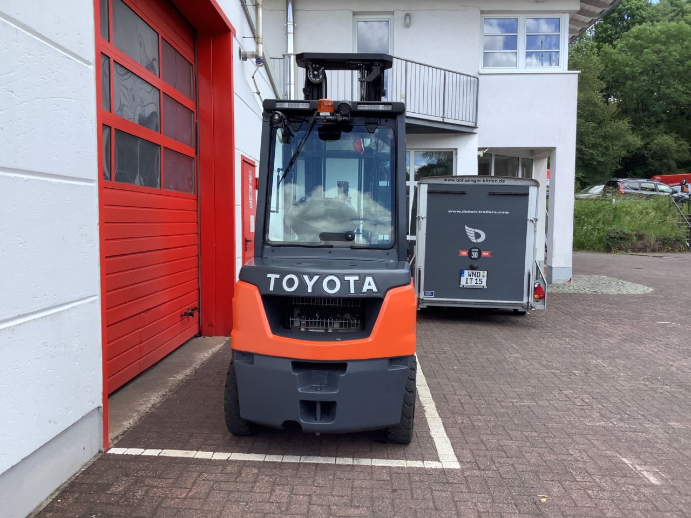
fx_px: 619
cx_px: 346
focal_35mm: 31
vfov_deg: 45.4
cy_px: 259
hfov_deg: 58.4
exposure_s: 1/339
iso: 25
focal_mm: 3.3
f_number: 2.4
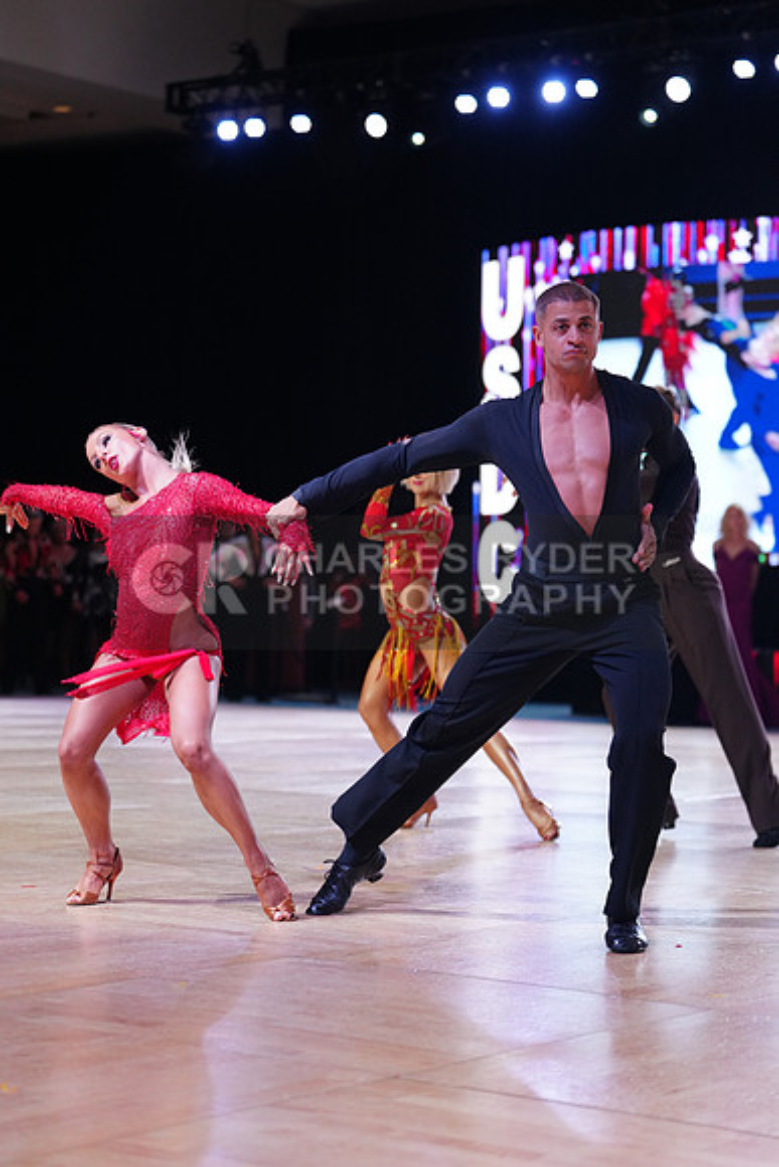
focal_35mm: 81
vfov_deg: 25.1
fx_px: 2627
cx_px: 390
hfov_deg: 16.9
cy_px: 584
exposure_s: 1/500
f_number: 2.8
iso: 2000
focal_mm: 81
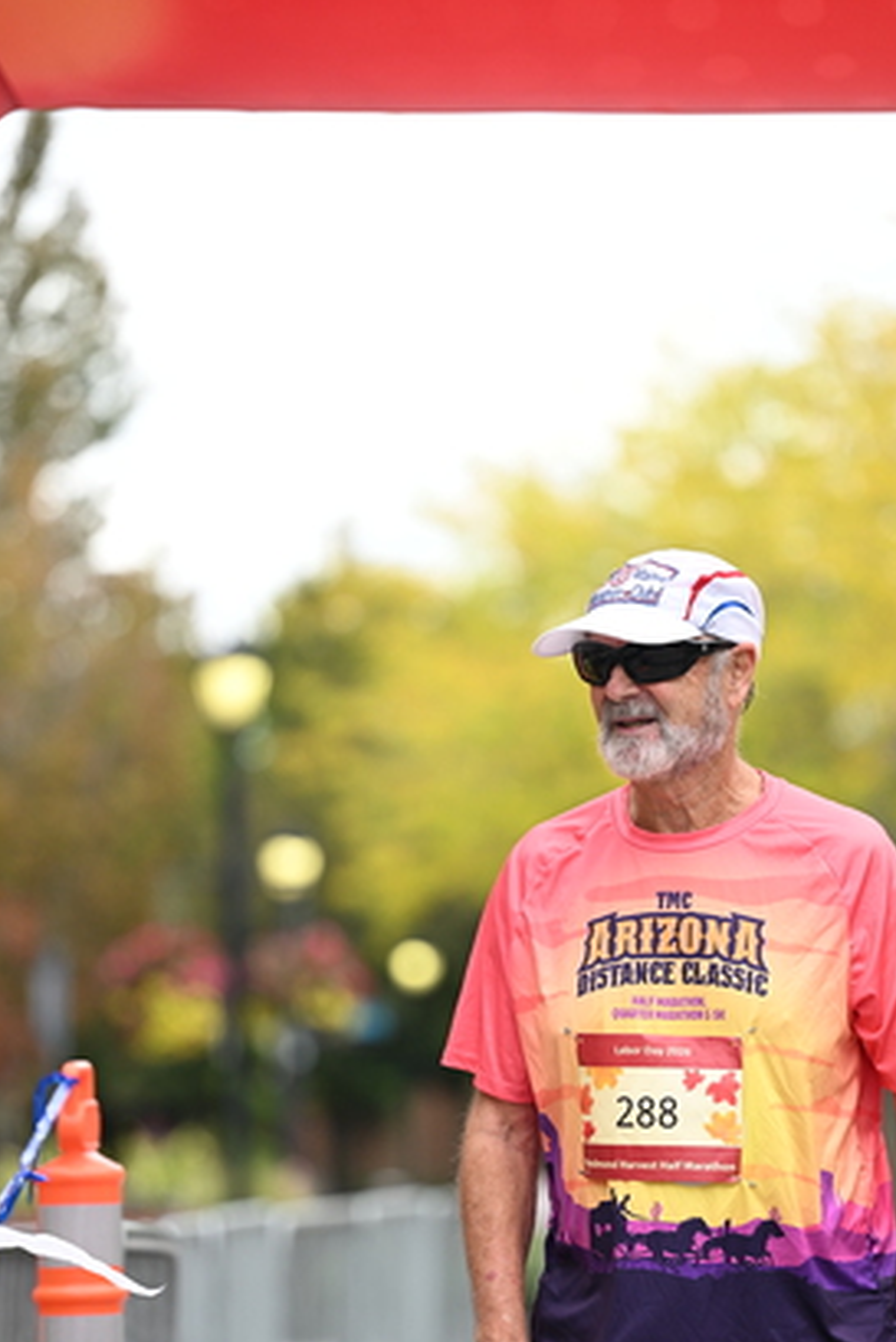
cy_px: 850
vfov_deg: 10.5
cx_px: 569
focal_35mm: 195
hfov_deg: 7.0
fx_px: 7273
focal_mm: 145
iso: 640
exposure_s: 1/2000
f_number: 2.8
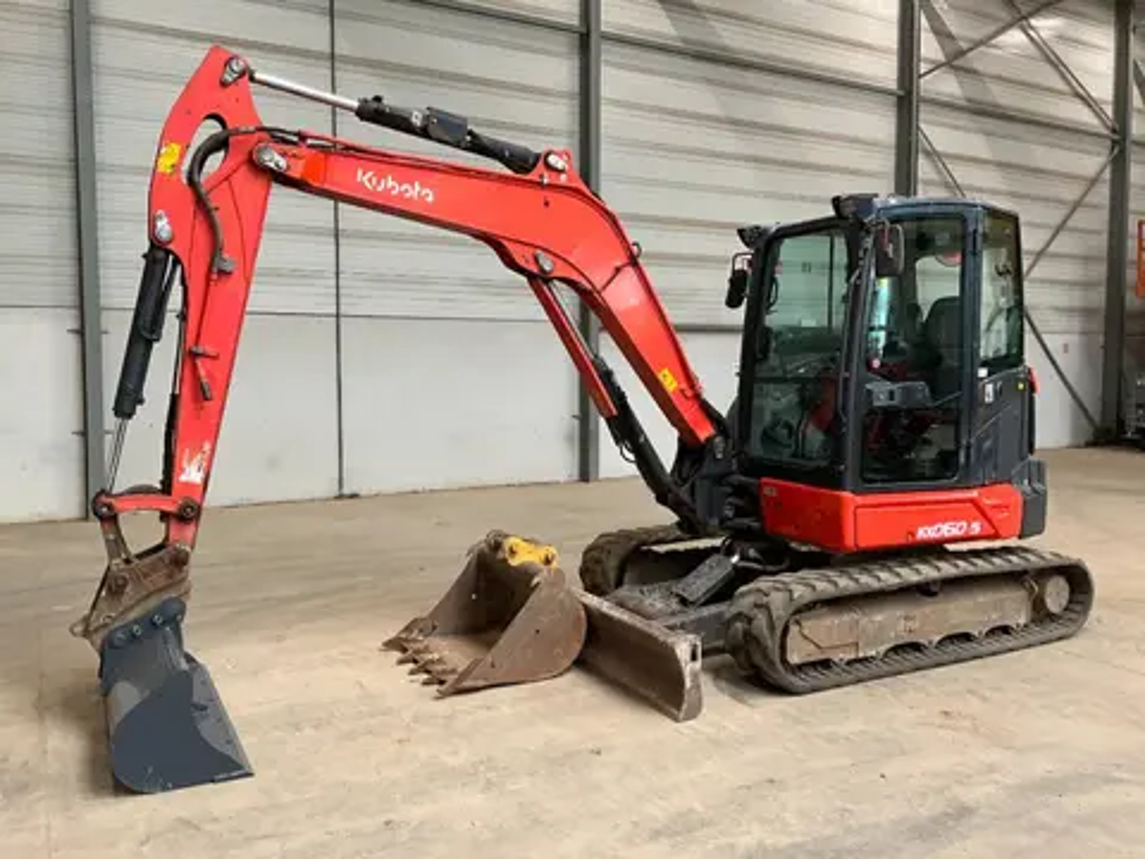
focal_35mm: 29
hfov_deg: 61.7
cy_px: 430
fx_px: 959
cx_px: 572
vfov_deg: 48.2
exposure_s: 1/62
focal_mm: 3
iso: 64
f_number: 1.8
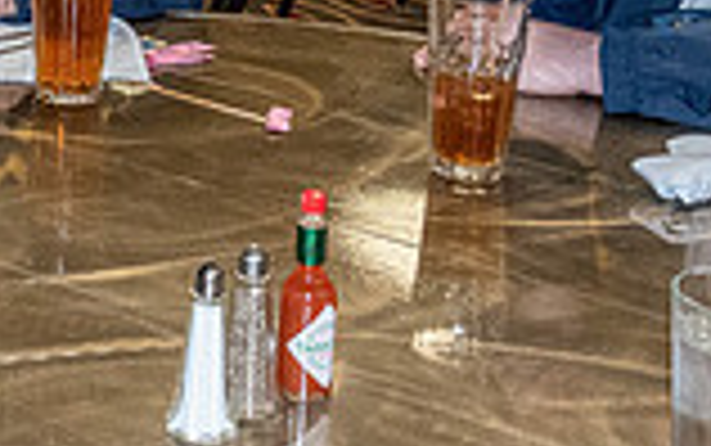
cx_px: -32
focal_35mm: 116
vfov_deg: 10.8
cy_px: -259
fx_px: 2249
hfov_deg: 17.5
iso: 6400
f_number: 6.3
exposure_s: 1/125
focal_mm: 31
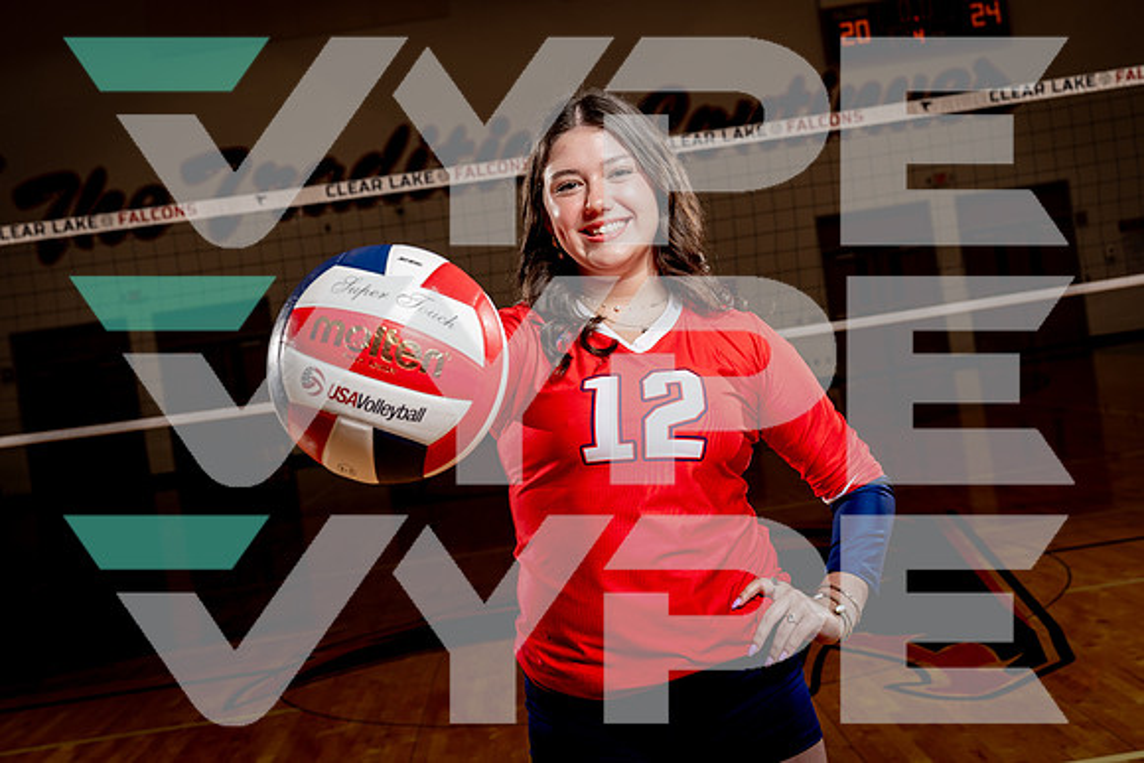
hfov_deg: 43.1
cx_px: 565
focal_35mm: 46
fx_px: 1448
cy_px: 368
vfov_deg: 29.5
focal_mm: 41
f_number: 5.6
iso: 125
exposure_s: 1/250
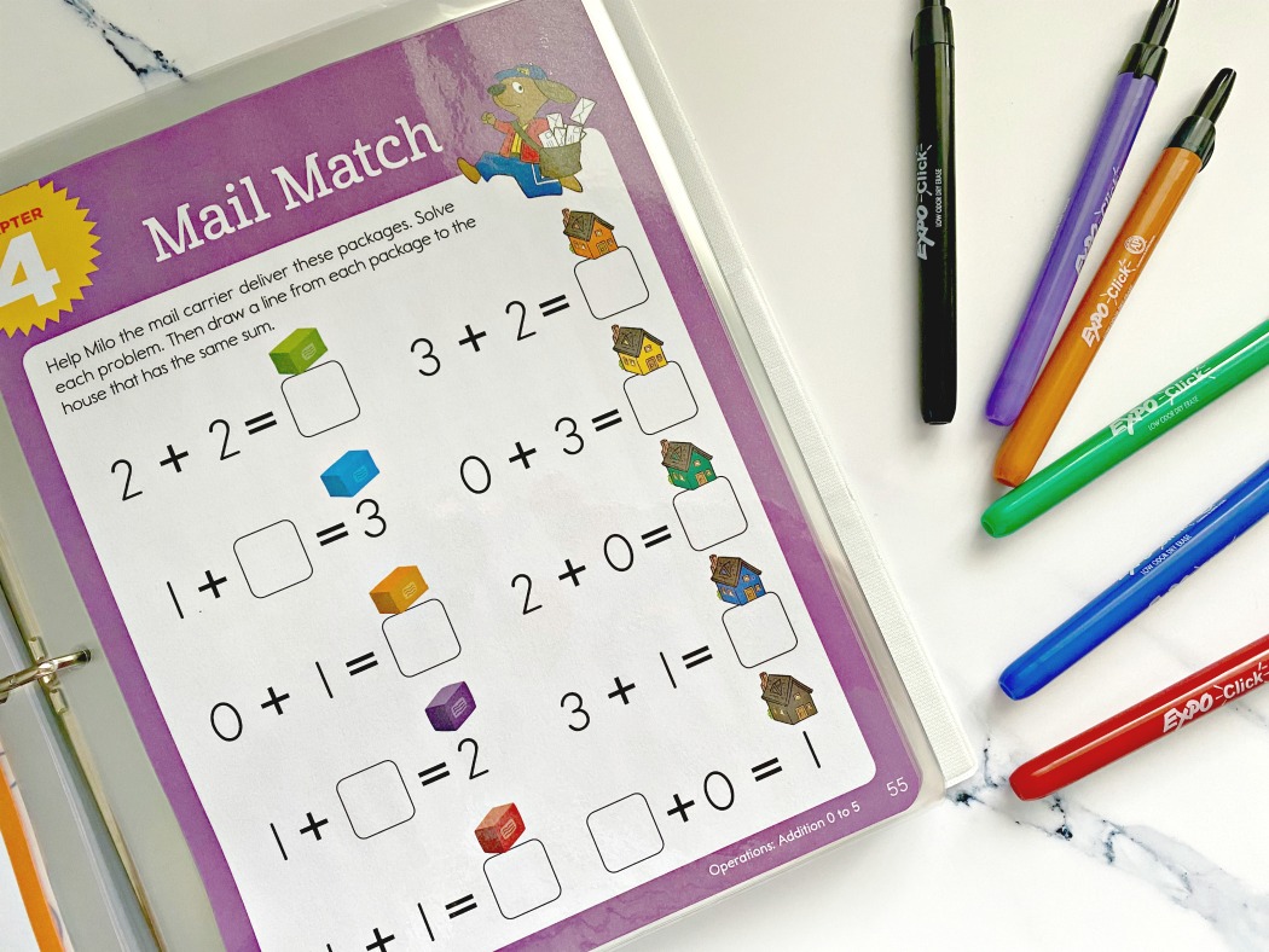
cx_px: 634
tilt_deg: -85.6
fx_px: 953
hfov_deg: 67.3
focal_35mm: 26
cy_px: 476
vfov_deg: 53.1
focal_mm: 4.25
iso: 160
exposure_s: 1/60
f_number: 1.8
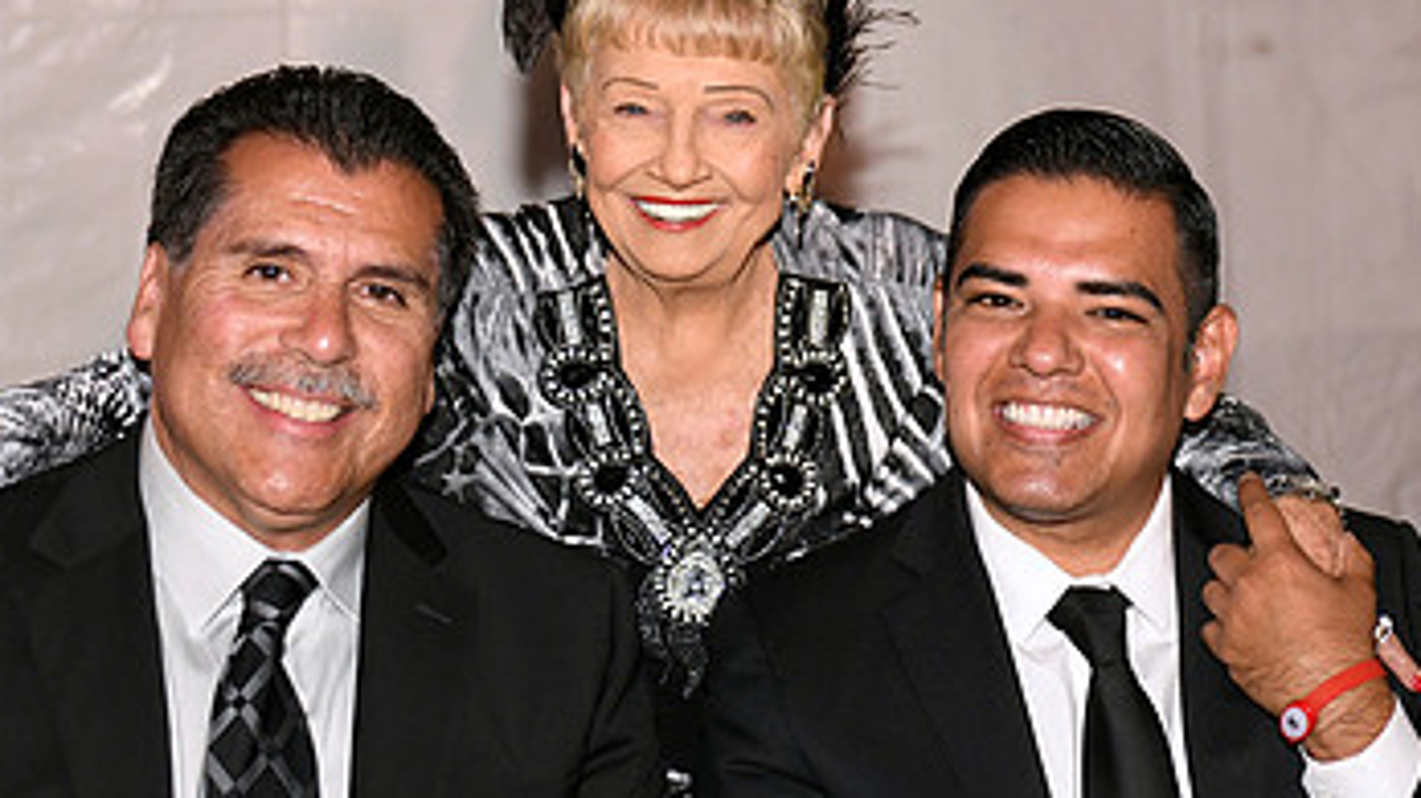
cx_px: 700
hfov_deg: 30.2
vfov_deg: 17.2
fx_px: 2637
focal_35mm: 70
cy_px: 352
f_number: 3.2
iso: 1600
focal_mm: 40
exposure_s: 1/100
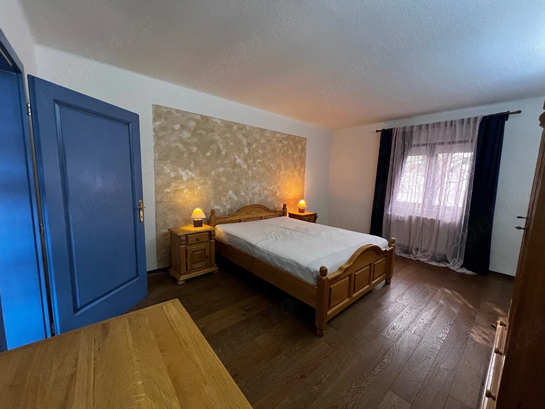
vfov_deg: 89.9
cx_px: 272
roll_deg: -2.1
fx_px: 205
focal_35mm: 13
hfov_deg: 106.2
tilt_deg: -7.0
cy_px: 204
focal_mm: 1.57
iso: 320
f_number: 1.8
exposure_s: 1/50
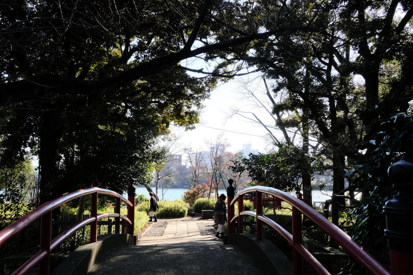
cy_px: 138
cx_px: 206
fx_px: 401
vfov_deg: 37.9
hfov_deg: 54.4
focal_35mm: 35
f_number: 8
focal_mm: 23
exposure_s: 1/200
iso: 640
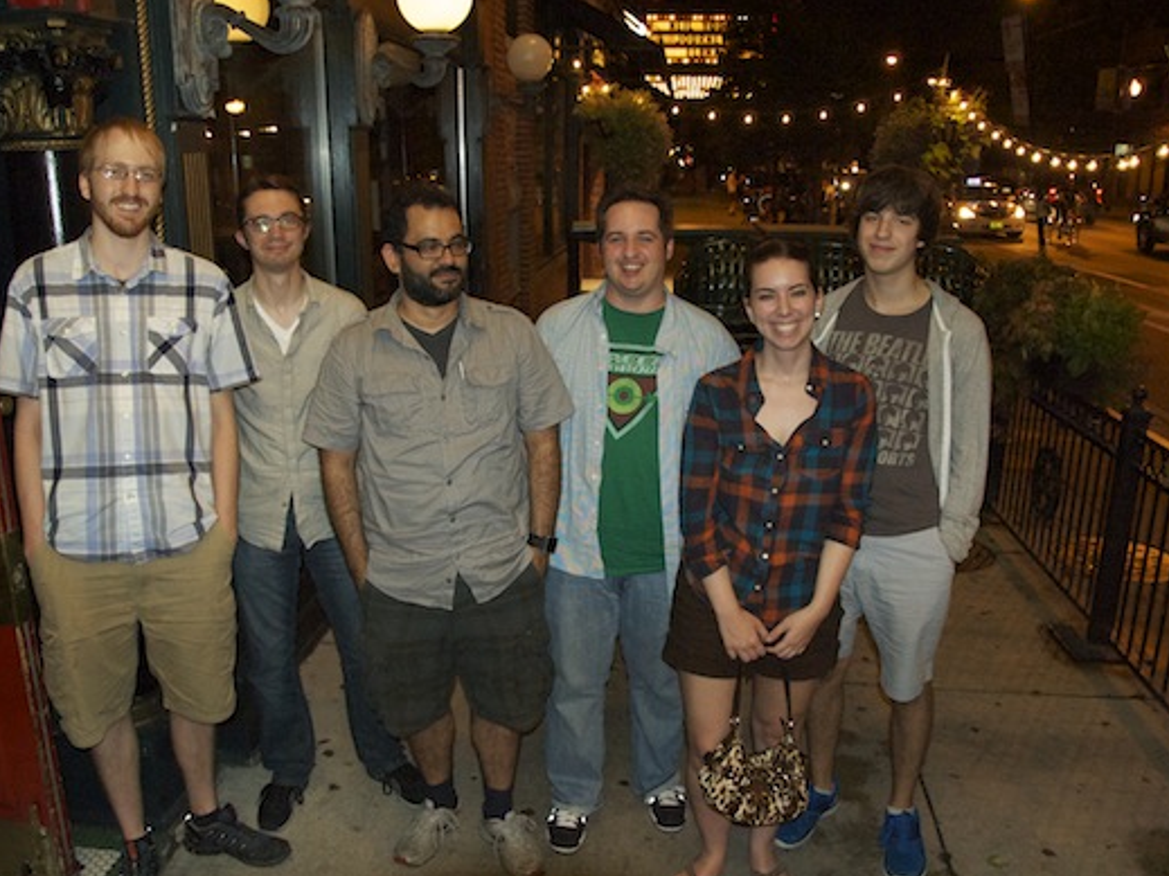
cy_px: 440
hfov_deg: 59.9
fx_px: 1013
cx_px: 543
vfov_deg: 46.8
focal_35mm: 30
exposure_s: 1/60
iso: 1600
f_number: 5
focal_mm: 18
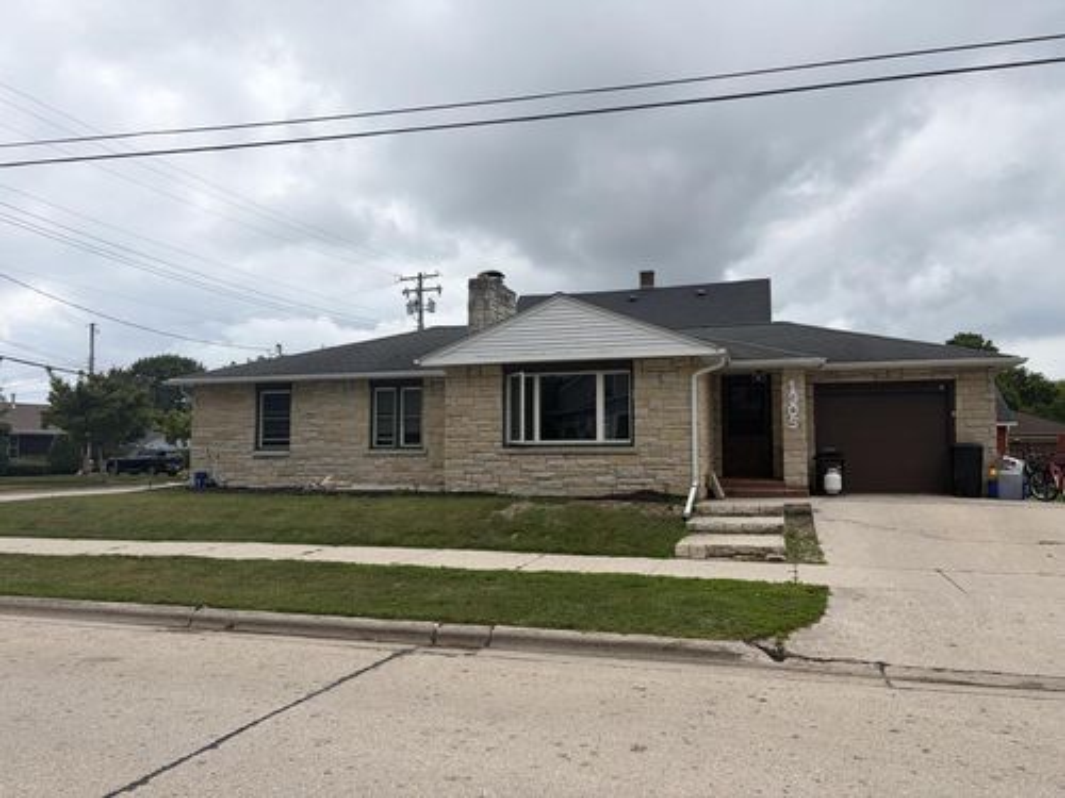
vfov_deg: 53.1
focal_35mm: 26
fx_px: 800
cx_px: 532
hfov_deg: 67.3
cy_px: 399
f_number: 1.6
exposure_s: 1/6329
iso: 50
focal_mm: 5.96
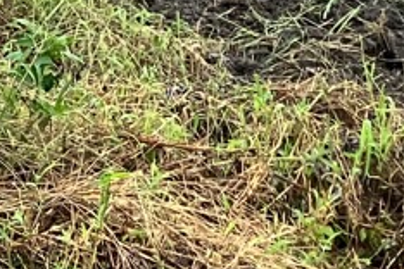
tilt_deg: -9.3
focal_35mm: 159
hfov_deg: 12.6
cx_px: -83
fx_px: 1784
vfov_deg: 8.3
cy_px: -240
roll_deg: -4.3
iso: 160
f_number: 1.8
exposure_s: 1/60
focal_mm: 3.99
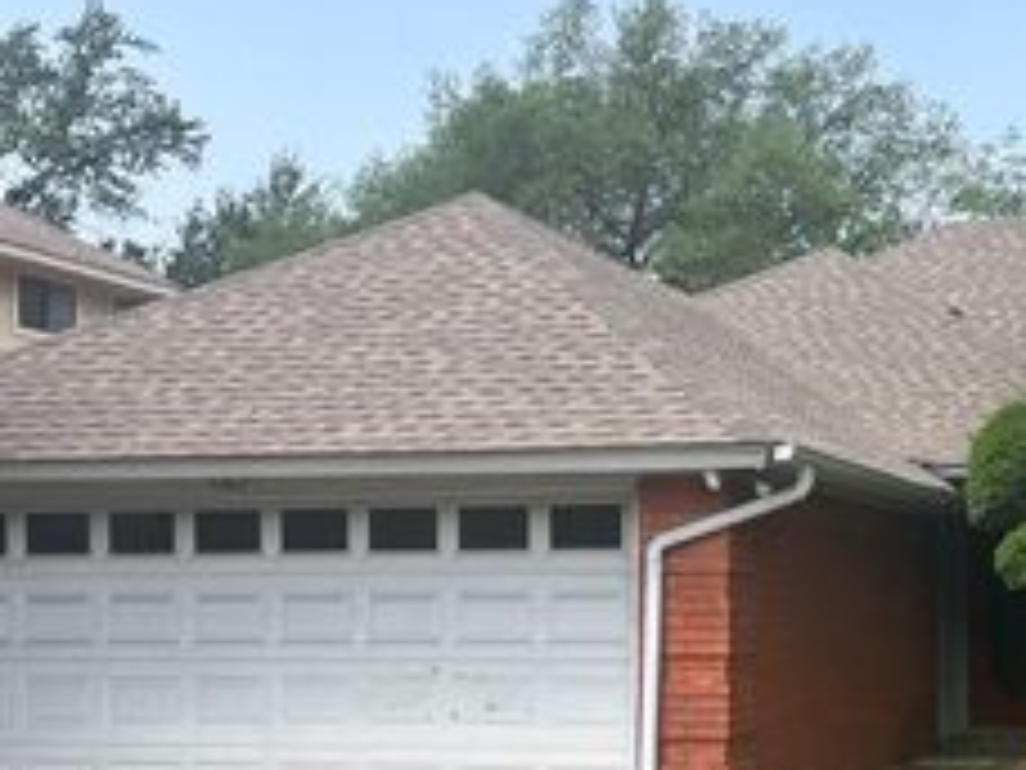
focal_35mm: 57
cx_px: 981
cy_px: 601
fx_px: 1689
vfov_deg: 25.3
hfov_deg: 31.7
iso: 50
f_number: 1.6
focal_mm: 5.1
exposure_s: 1/1458
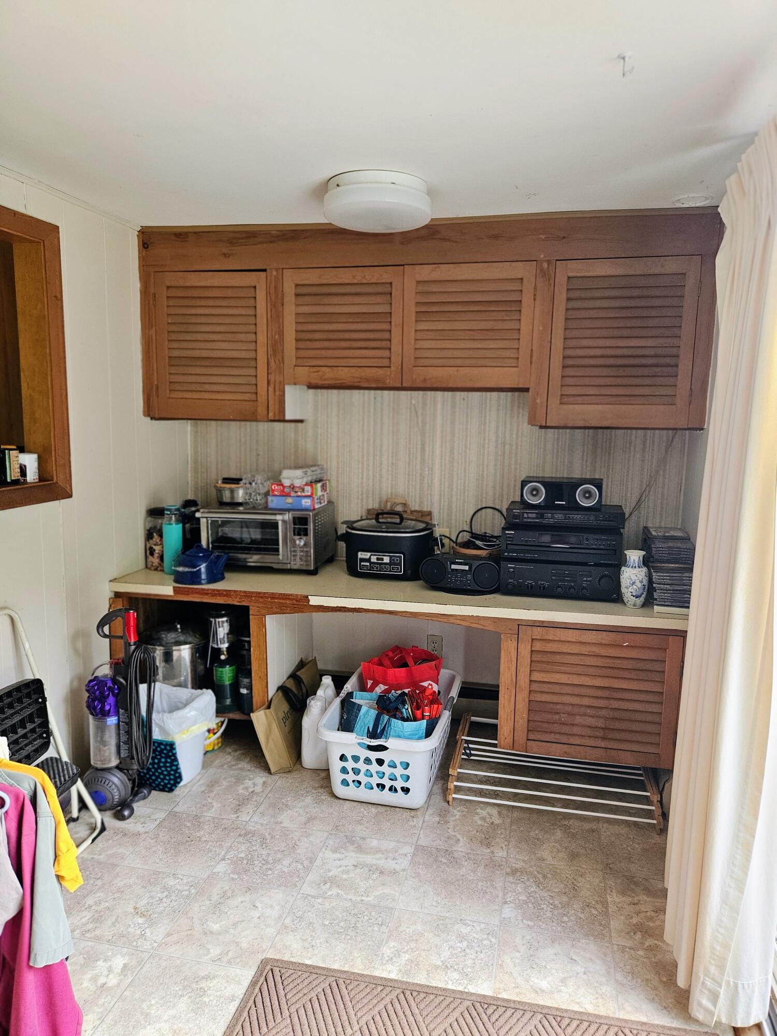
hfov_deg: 58.9
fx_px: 688
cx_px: 388
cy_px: 518
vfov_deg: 73.9
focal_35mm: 23
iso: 320
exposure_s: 1/120
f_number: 1.8
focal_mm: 5.4
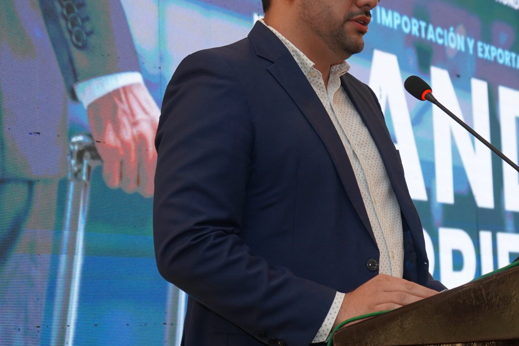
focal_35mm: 87
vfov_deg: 15.7
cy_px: 127
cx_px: 394
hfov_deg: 23.1
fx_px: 1254
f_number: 4.5
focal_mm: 49
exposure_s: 1/160
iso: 1250
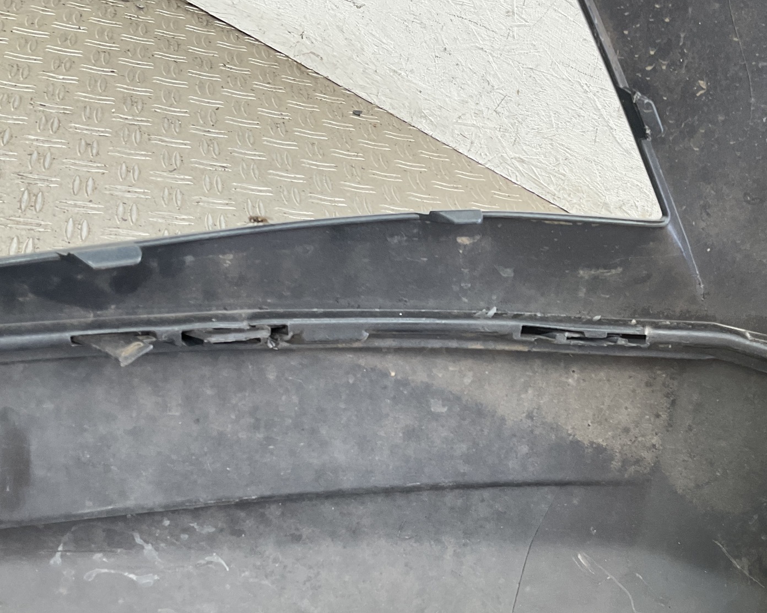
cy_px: 381
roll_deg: -23.1
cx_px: 467
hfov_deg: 44.5
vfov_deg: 36.3
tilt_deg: -34.3
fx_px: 931
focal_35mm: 41
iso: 40
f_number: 1.8
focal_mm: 3
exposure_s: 1/100
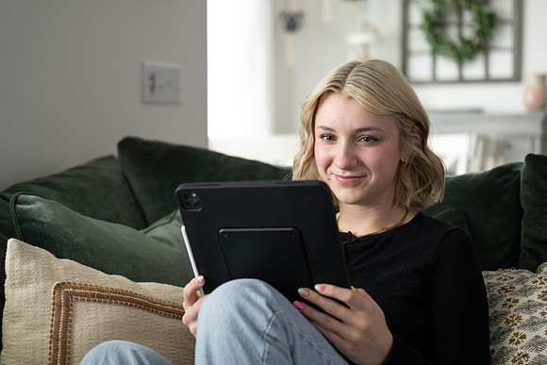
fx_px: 1064
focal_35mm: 70
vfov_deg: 19.5
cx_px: 274
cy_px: 182
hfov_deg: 28.8
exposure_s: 1/250
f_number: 2.8
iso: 200
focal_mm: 70
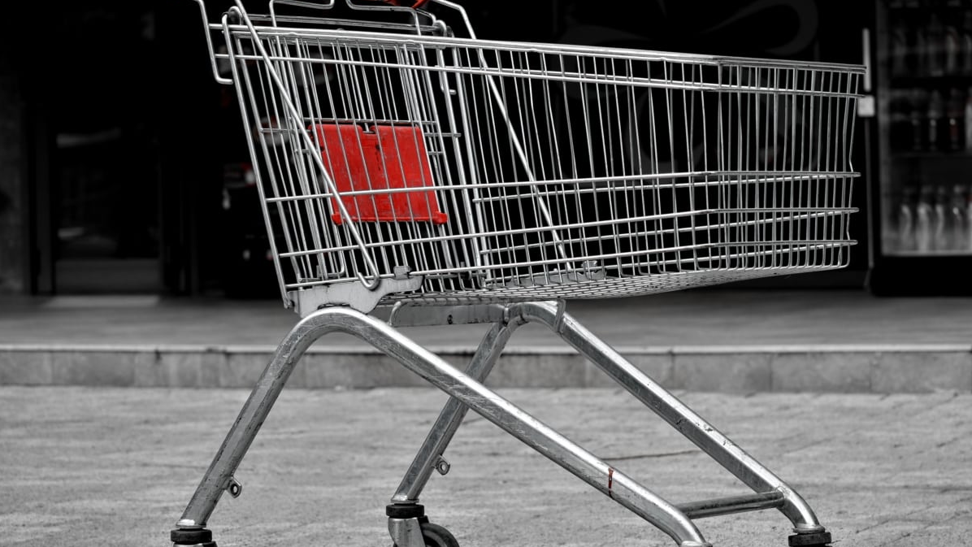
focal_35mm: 123
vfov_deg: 9.9
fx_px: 3170
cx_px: 485
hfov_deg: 17.4
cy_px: 279
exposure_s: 1/500
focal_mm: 78
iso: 200
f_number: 5.6
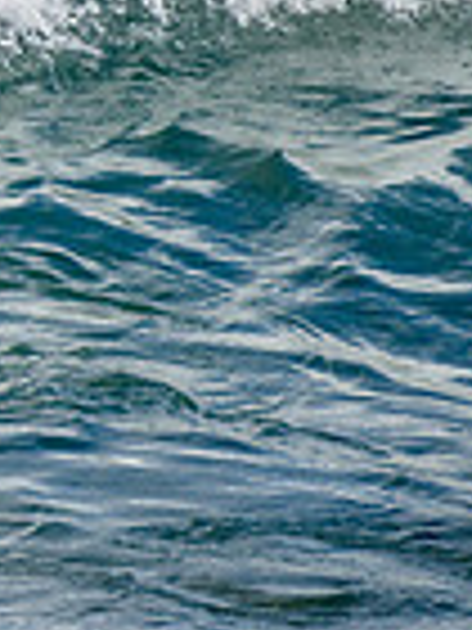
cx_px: -782
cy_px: -223
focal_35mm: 2432
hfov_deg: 0.6
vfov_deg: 0.8
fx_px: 44215
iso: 180
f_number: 5.6
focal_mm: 500
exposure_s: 1/2000
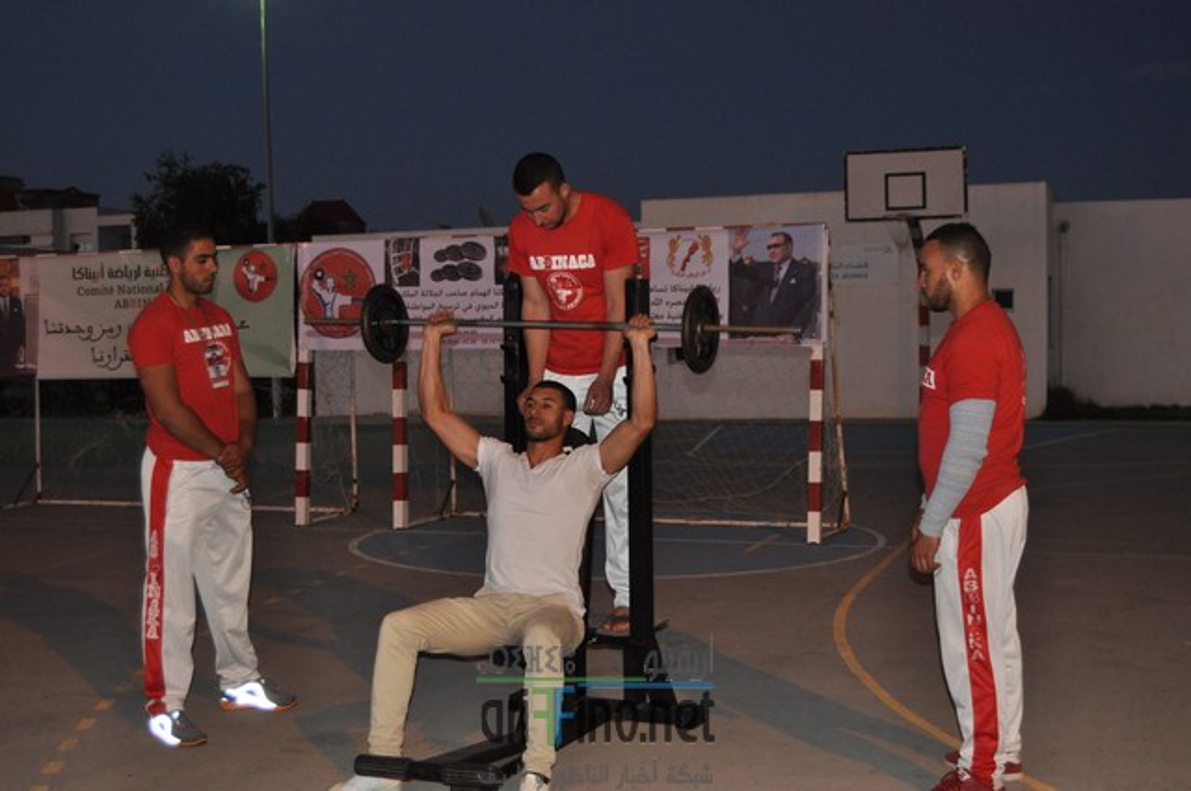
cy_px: 396
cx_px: 596
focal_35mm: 48
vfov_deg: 28.0
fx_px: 1586
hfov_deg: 41.2
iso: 800
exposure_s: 1/60
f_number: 4.5
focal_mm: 32
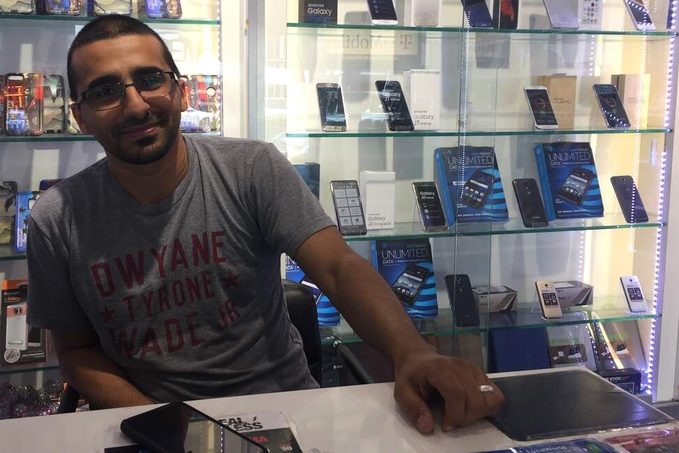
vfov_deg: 35.8
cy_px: 186
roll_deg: +0.1
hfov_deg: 51.6
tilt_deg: -7.4
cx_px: 279
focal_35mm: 37
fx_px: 698
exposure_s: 1/60
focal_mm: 4.15
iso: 32
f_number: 2.2
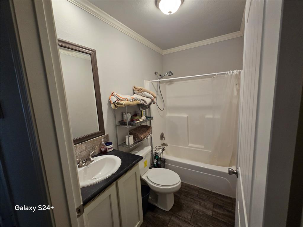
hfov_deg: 106.2
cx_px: 152
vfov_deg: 89.9
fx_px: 114
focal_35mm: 13
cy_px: 114
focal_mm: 2.2
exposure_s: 1/60
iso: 250
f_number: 2.2
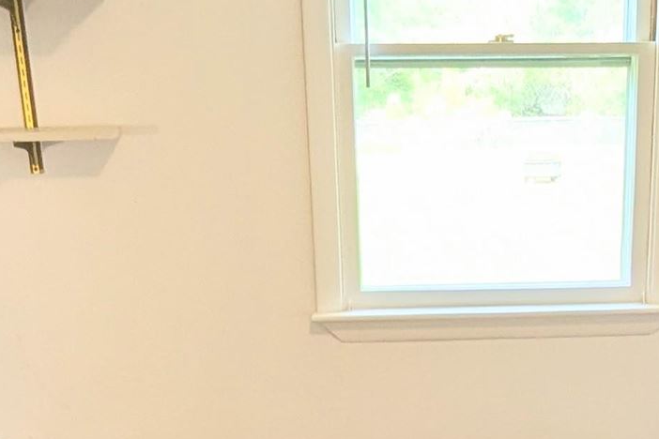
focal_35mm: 59
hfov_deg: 33.4
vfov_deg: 21.9
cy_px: 465
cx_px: 470
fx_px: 1080
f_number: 2.2
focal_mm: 1.95
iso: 53
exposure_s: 1/60
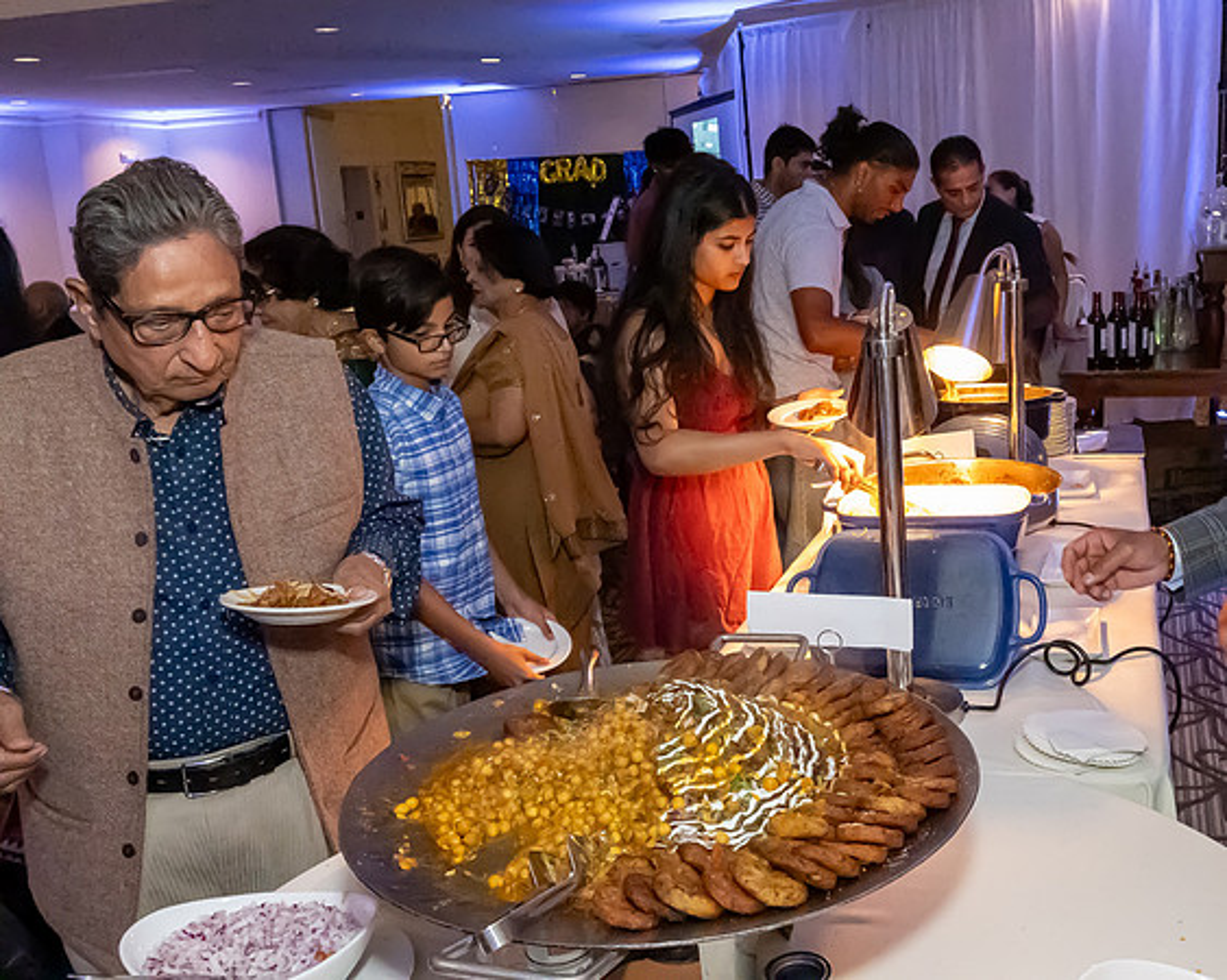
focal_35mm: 34
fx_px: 1220
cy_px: 458
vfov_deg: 43.8
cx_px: 785
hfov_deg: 52.7
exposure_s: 1/250
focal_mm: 19
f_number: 9
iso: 25600
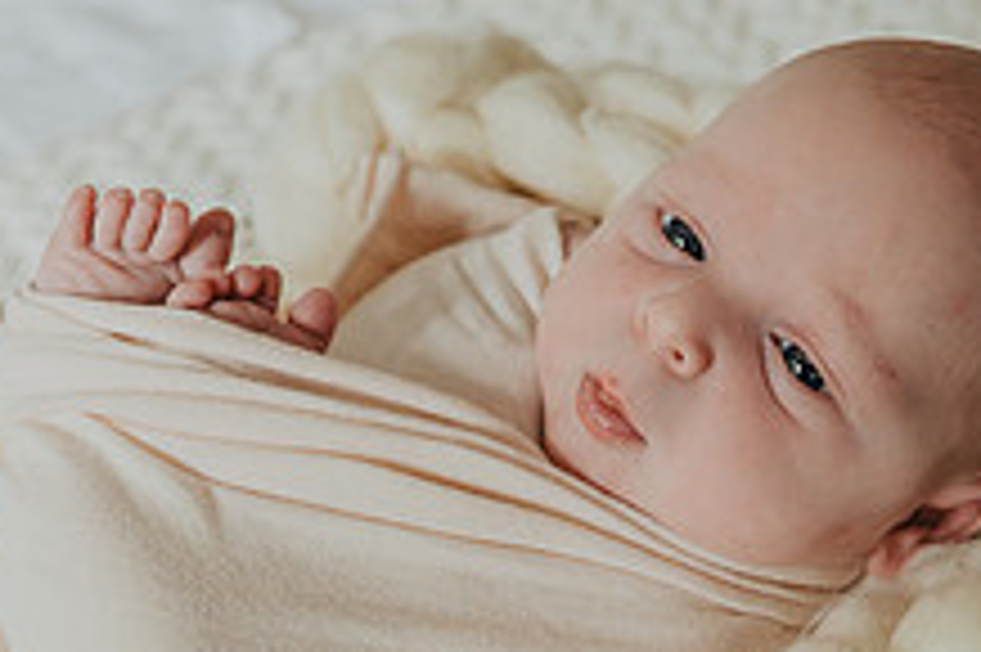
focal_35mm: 86
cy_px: 440
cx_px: 499
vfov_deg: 15.8
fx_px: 2342
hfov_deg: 23.7
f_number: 3.5
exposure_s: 1/500
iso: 2000
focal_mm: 28
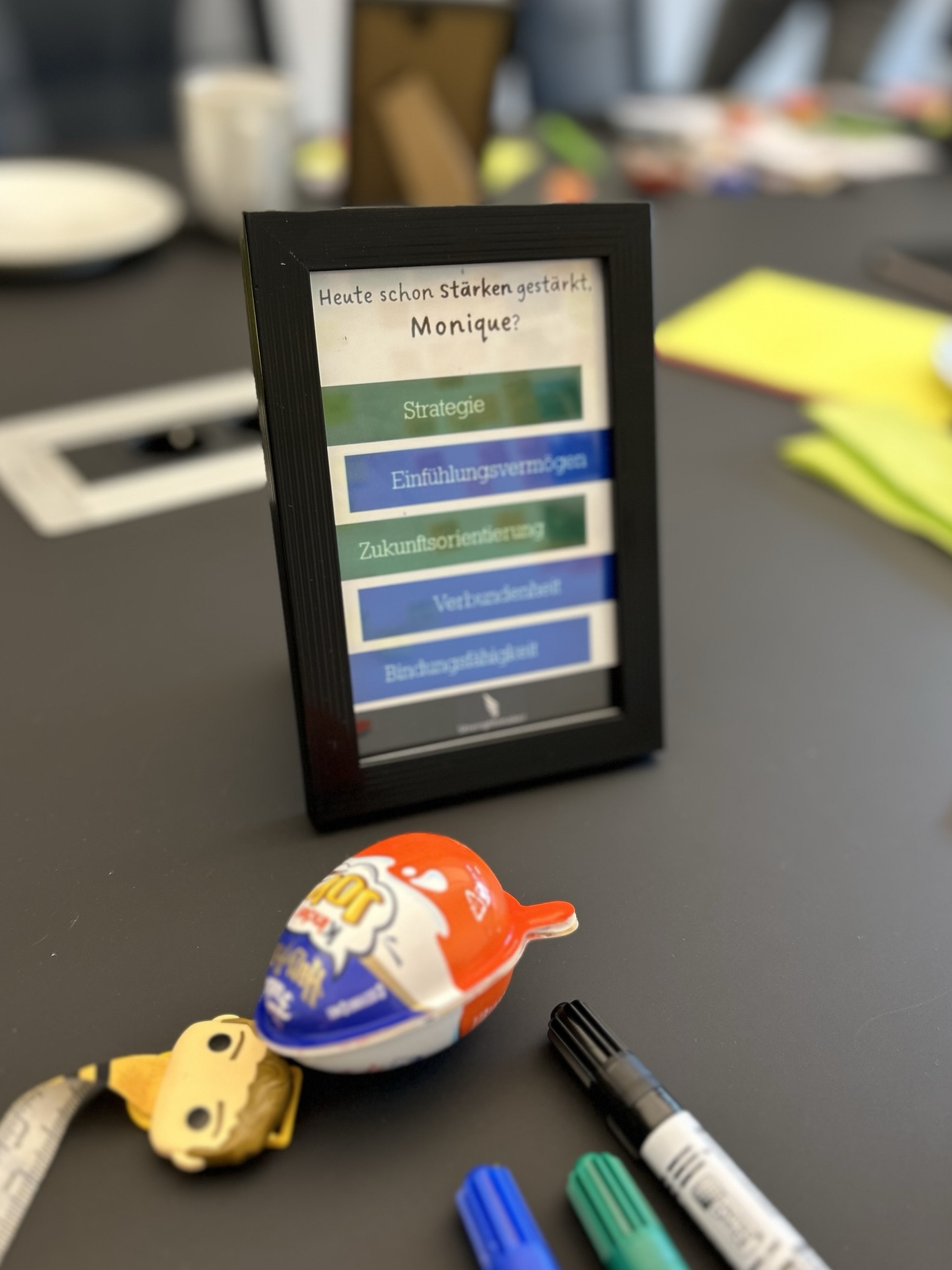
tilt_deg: -37.0
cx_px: 429
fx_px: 1063
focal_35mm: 29
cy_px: 667
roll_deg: -4.0
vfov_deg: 61.6
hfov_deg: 48.2
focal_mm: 5.7
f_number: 1.5
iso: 64
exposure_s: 1/50
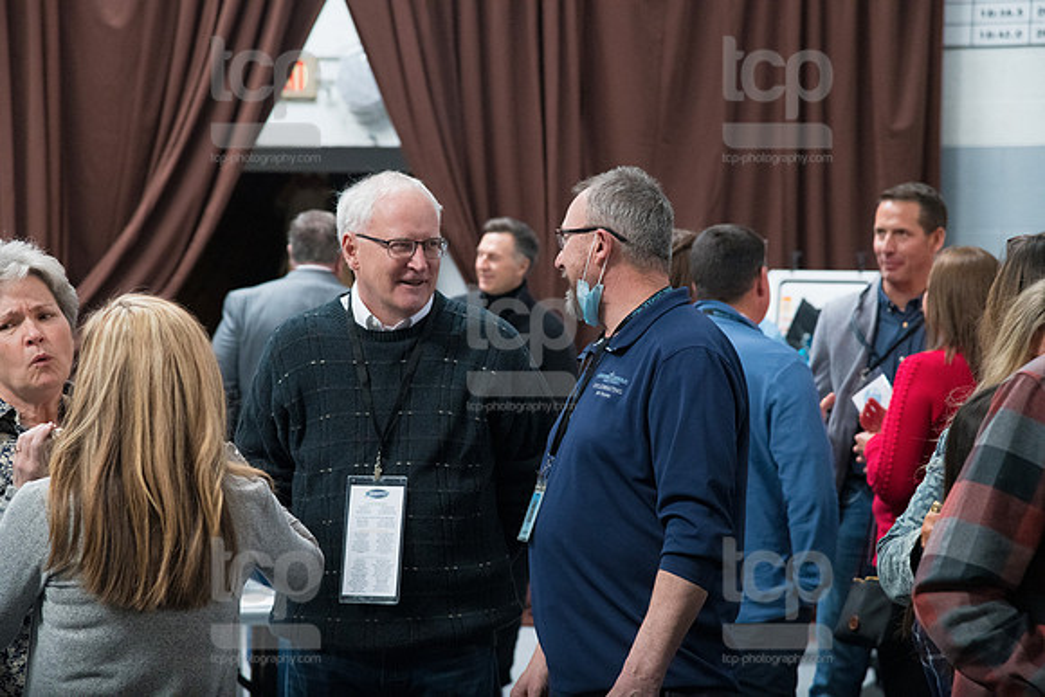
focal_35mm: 120
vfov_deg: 11.4
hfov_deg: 17.1
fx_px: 3484
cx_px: 522
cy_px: 348
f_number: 5.6
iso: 4000
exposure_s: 1/250
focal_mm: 120
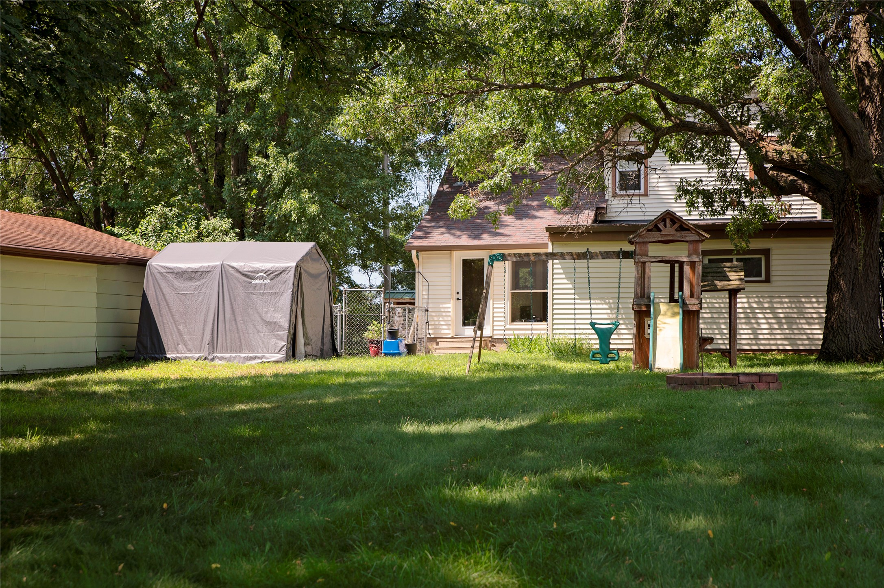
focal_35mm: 60
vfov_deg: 22.6
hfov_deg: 33.4
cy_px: 294
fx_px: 1472
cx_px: 442
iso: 160
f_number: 4.5
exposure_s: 1/320
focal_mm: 60
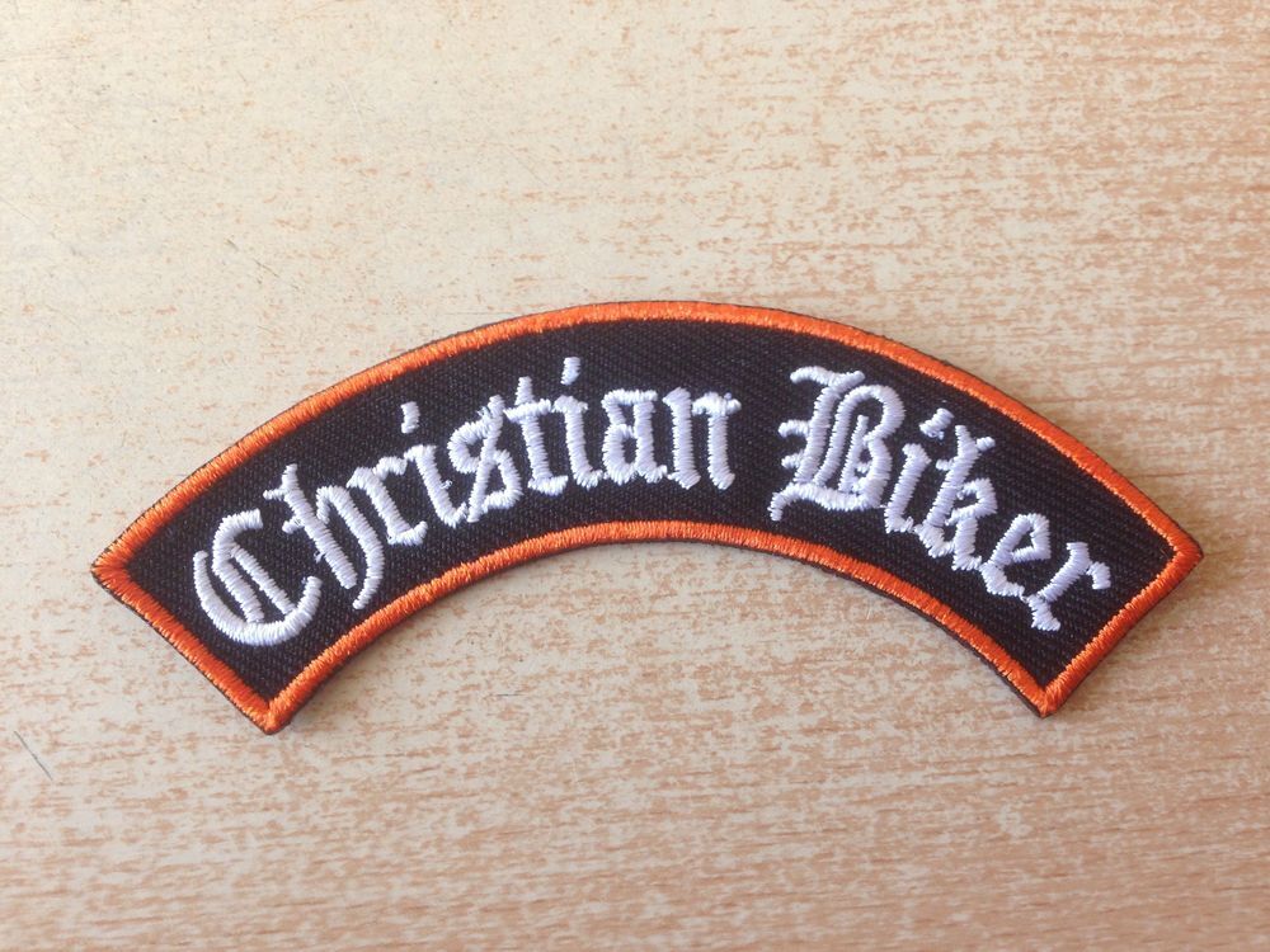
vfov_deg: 42.9
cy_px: 476
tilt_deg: -82.1
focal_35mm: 33
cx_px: 635
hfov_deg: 55.4
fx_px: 1211
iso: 50
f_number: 2.4
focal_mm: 4.12
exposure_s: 1/40
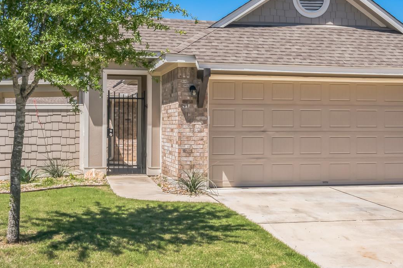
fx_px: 593
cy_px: 141
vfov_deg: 25.5
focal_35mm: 53
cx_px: 193
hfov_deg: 37.5
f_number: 22
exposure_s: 1/100
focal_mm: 27
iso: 200
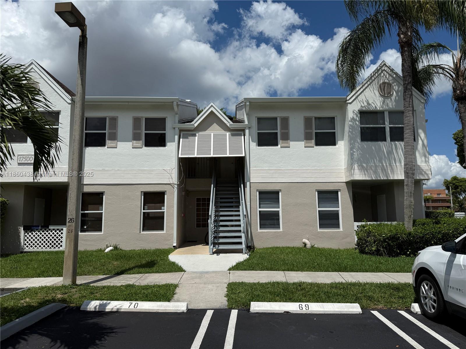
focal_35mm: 24
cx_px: 233
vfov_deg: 56.8
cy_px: 174
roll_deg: +0.6
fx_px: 323
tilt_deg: +7.2
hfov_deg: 71.6
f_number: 1.78
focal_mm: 6.76
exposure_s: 1/11905
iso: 80
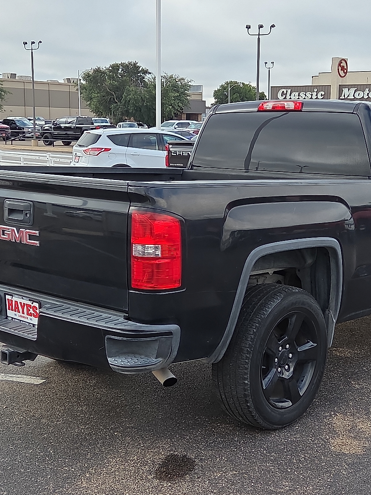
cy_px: 246
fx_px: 757
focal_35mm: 53
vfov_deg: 36.2
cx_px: 231
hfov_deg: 27.4
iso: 25
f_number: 1.8
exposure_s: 1/476
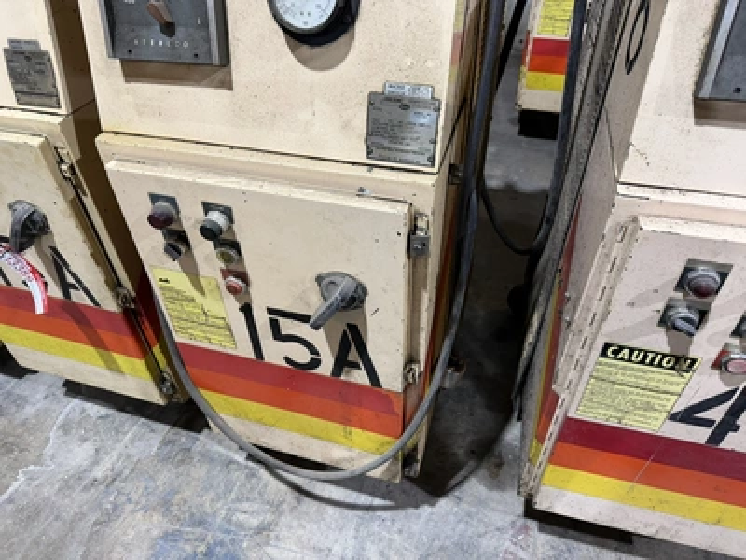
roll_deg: +1.9
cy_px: 280
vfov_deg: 56.8
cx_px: 373
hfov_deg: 71.6
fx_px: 517
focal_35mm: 24
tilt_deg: -38.3
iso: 200
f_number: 1.78
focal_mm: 6.76
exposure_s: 1/60
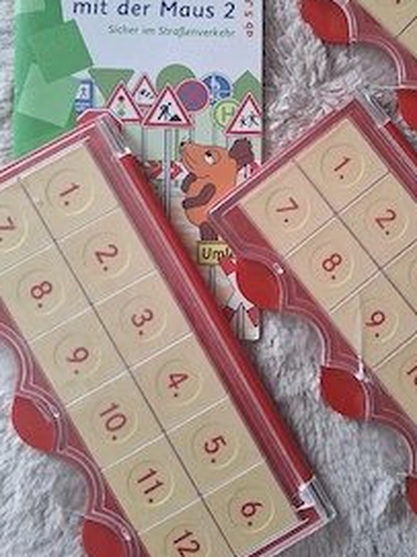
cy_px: 199
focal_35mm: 34
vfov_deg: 53.2
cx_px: 294
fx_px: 547
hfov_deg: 41.0
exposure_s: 1/50
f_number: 1.8
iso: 200
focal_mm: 5.54
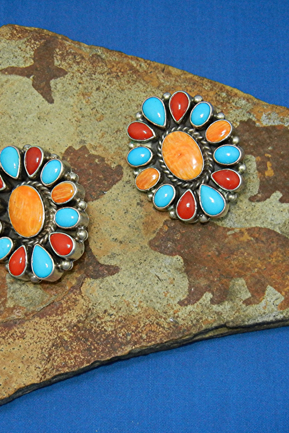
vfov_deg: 27.7
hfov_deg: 18.7
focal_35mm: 73
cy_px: 216
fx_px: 879
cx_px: 125
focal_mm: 9.3
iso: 404
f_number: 3.9
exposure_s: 1/30
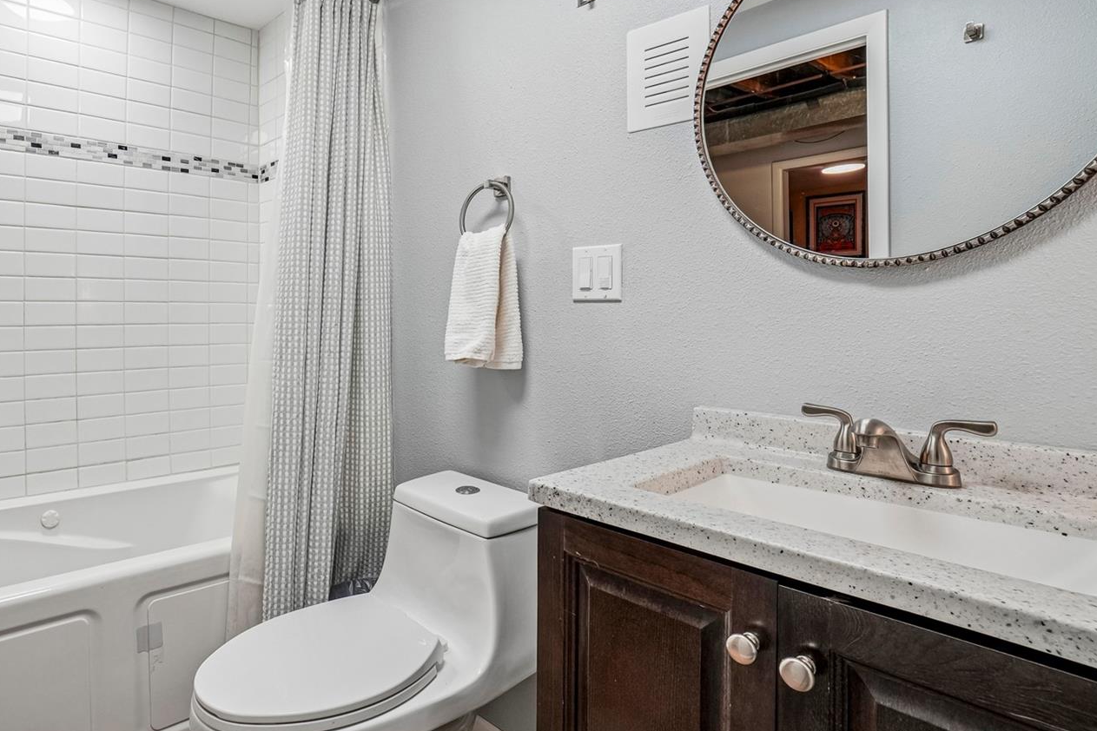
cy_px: 325
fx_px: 579
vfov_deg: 64.4
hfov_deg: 85.2
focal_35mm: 19
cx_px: 411
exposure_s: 1/25
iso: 400
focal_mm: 10
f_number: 8
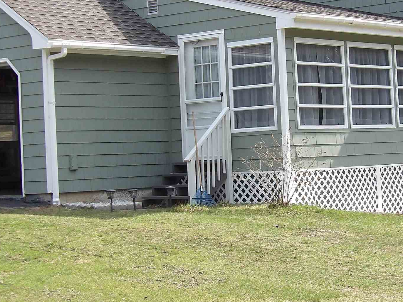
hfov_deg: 19.0
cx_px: 255
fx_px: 1199
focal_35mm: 103
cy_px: 120
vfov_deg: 14.4
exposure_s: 1/280
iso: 100
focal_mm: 8.2
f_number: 3.8
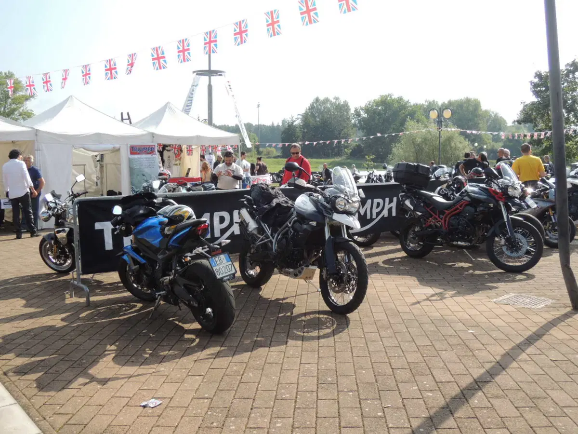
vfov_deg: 40.7
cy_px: 217
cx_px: 289
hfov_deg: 52.6
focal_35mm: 35
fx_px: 584
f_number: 3.2
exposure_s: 1/640
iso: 100
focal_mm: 6.3
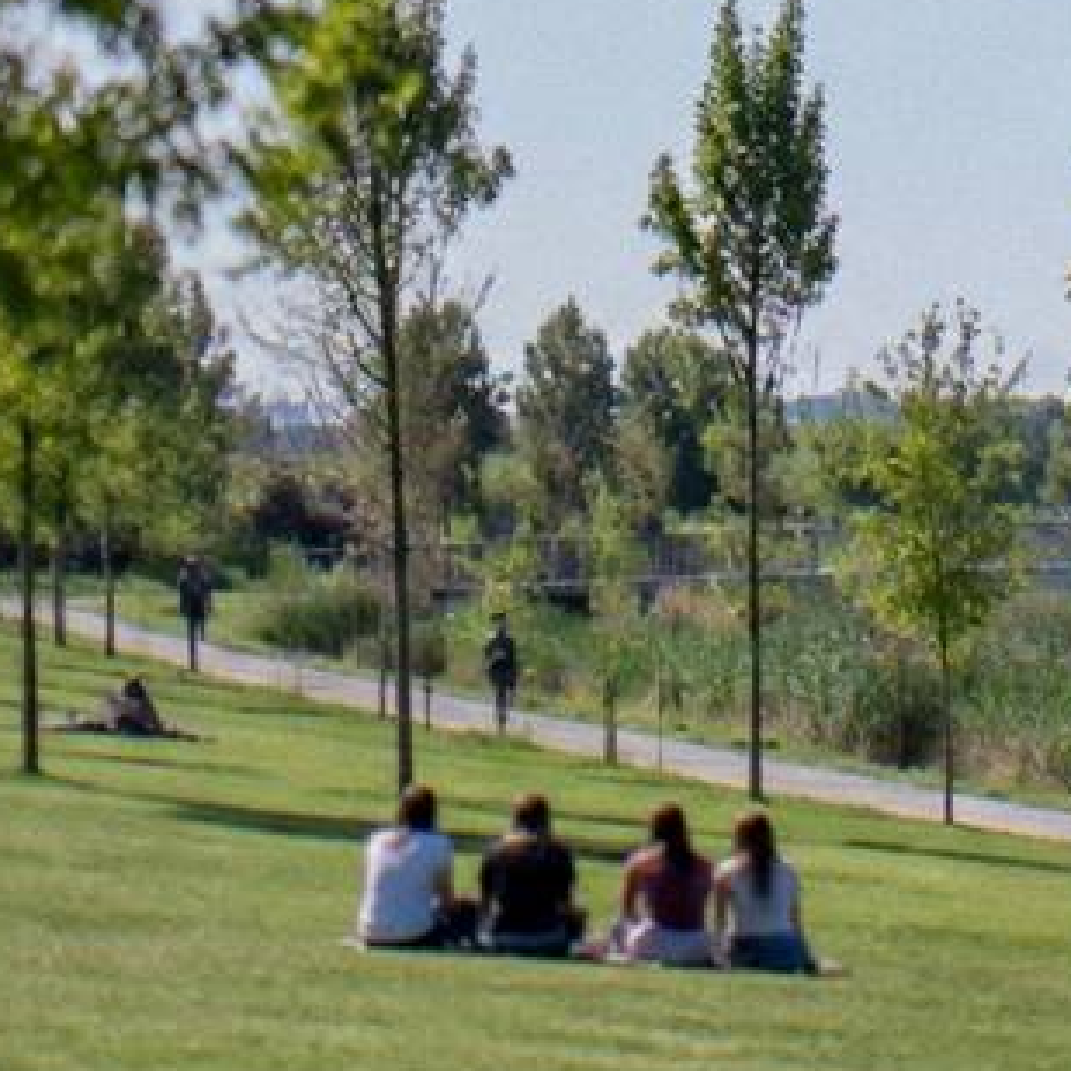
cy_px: 447
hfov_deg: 7.3
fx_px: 8086
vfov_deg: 7.6
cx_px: 2035
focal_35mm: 231
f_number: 5
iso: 320
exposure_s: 1/2000
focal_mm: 70
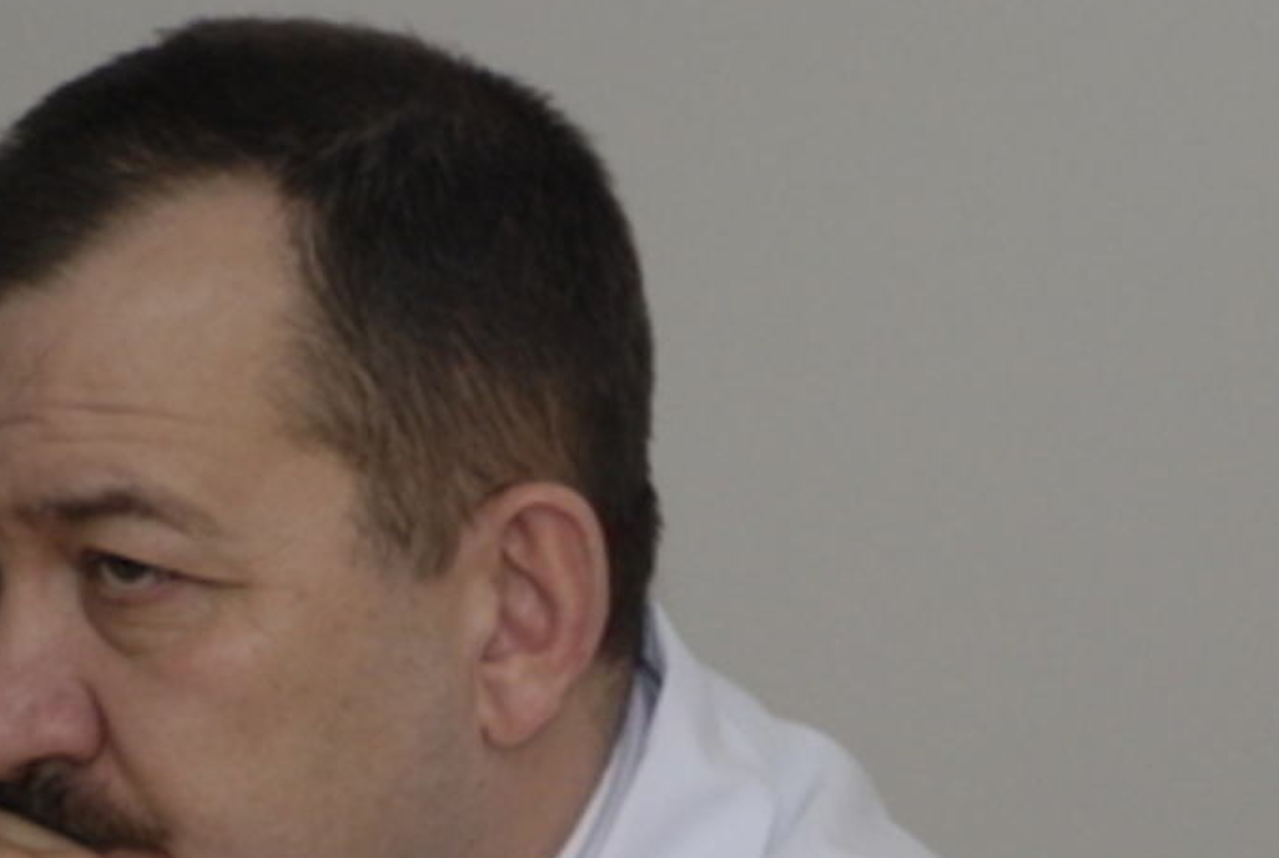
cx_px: 594
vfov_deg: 3.7
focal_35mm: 368
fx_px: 13100
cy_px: 803
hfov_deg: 5.6
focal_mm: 130
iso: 1000
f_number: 4.5
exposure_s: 1/125
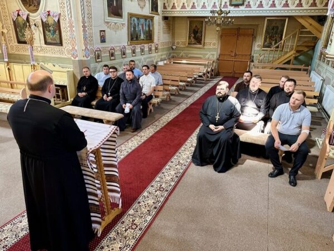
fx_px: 232
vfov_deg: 56.8
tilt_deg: -22.0
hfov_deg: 71.6
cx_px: 167
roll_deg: -1.4
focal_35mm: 24
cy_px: 126
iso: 320
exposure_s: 1/50
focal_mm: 6.86
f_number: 1.78
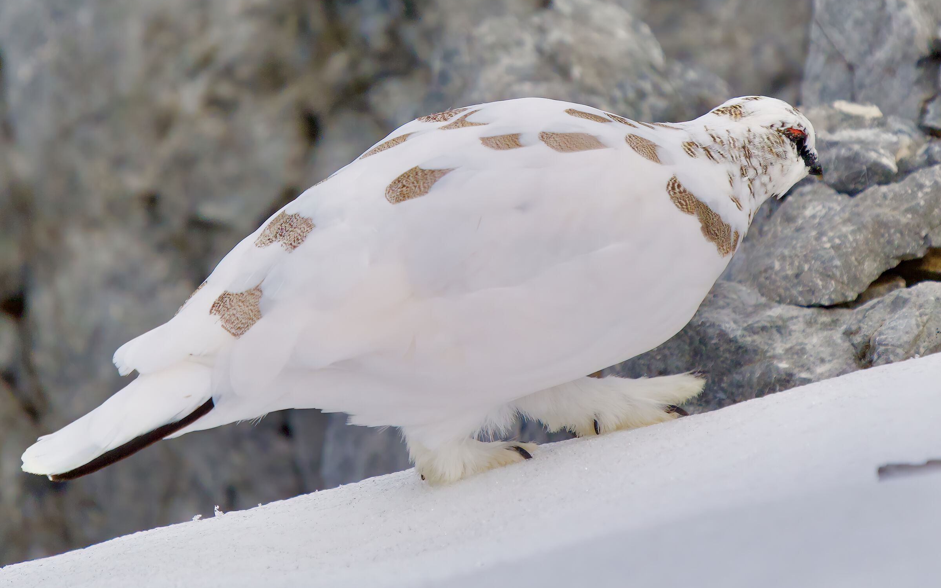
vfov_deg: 2.7
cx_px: 471
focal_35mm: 484
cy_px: 278
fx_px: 12413
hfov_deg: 4.3
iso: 500
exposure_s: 1/2237
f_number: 6.3
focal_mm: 474
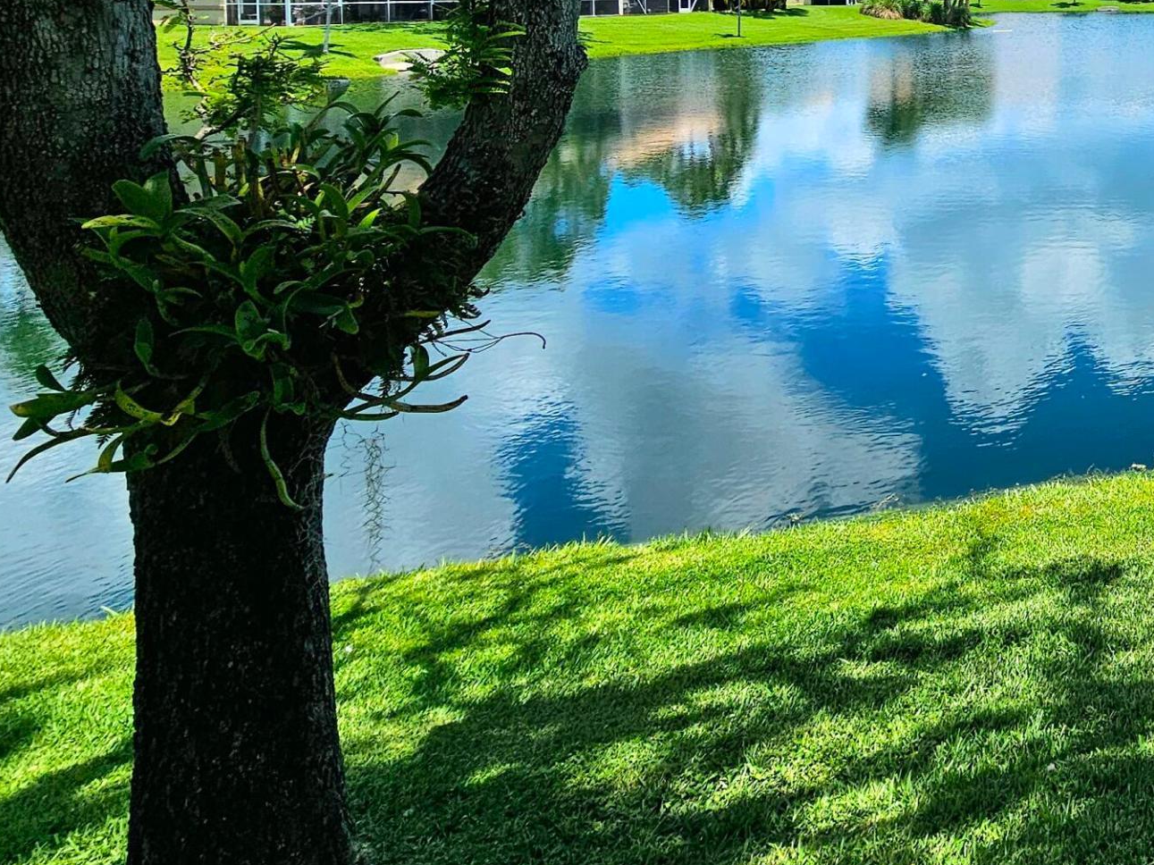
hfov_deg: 47.7
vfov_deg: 42.5
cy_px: 27
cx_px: 1219
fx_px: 967
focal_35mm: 29
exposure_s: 1/2500
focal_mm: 2.2
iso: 50
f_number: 2.2
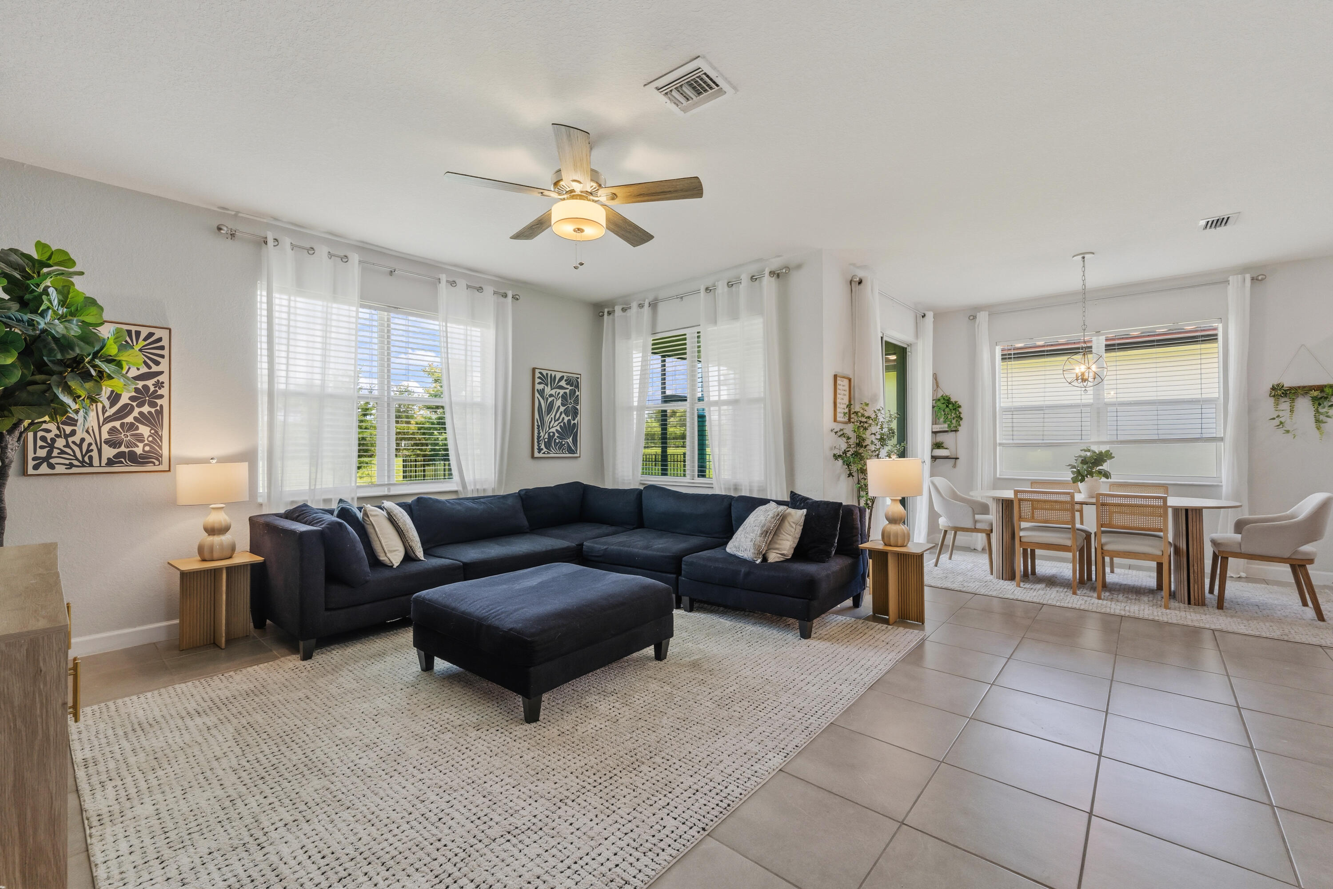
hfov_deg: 104.3
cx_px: 666
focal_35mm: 14
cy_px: 444
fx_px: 518
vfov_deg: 81.2
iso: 250
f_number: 9
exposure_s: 1/2.5
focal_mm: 14
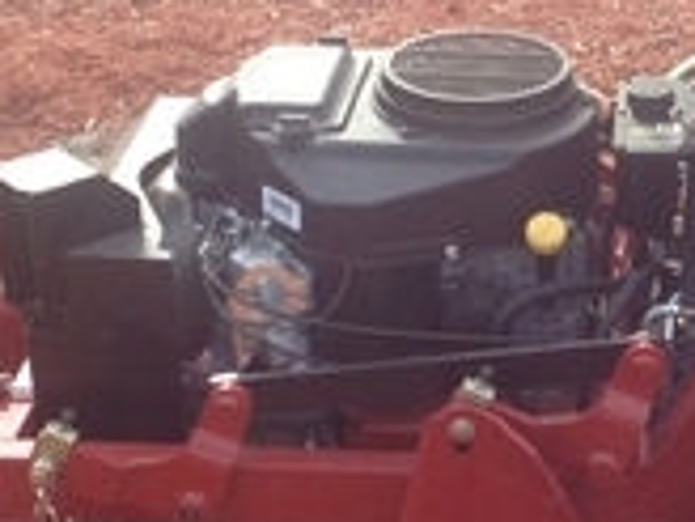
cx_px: 610
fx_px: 2329
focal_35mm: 116
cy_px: 238
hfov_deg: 16.8
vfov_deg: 12.8
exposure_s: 1/345
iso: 50
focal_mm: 4.28
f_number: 2.4
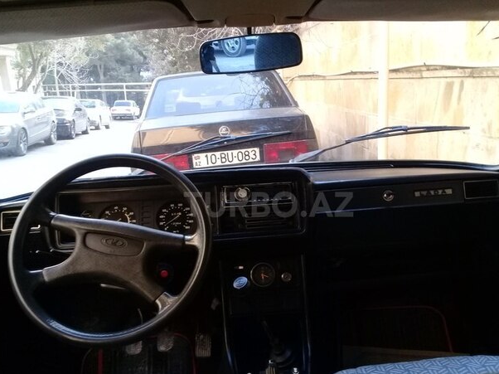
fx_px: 490
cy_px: 204
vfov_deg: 41.7
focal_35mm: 34
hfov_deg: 53.9
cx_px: 269
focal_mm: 3.3
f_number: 2.2
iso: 125
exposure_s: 1/33
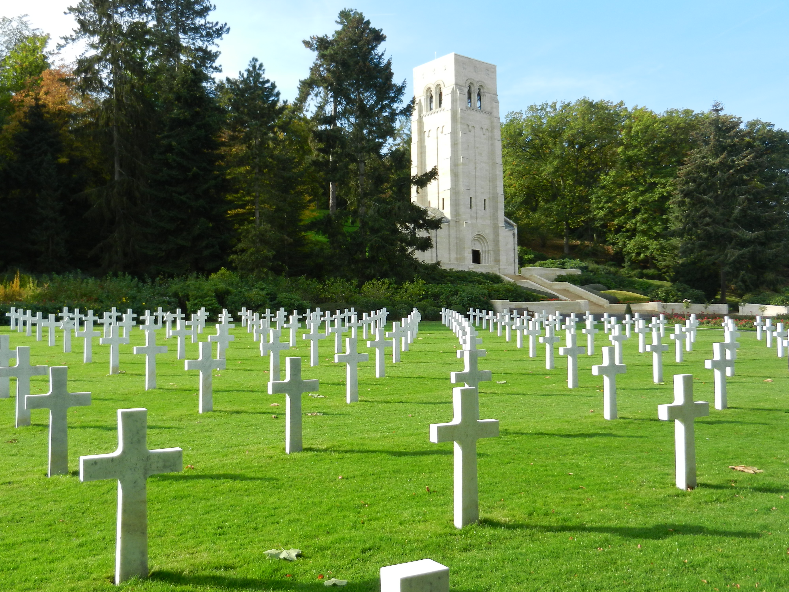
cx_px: 394
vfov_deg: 42.9
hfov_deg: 55.4
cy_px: 296
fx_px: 752
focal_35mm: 33
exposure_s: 1/640
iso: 160
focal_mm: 5.9
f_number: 3.8
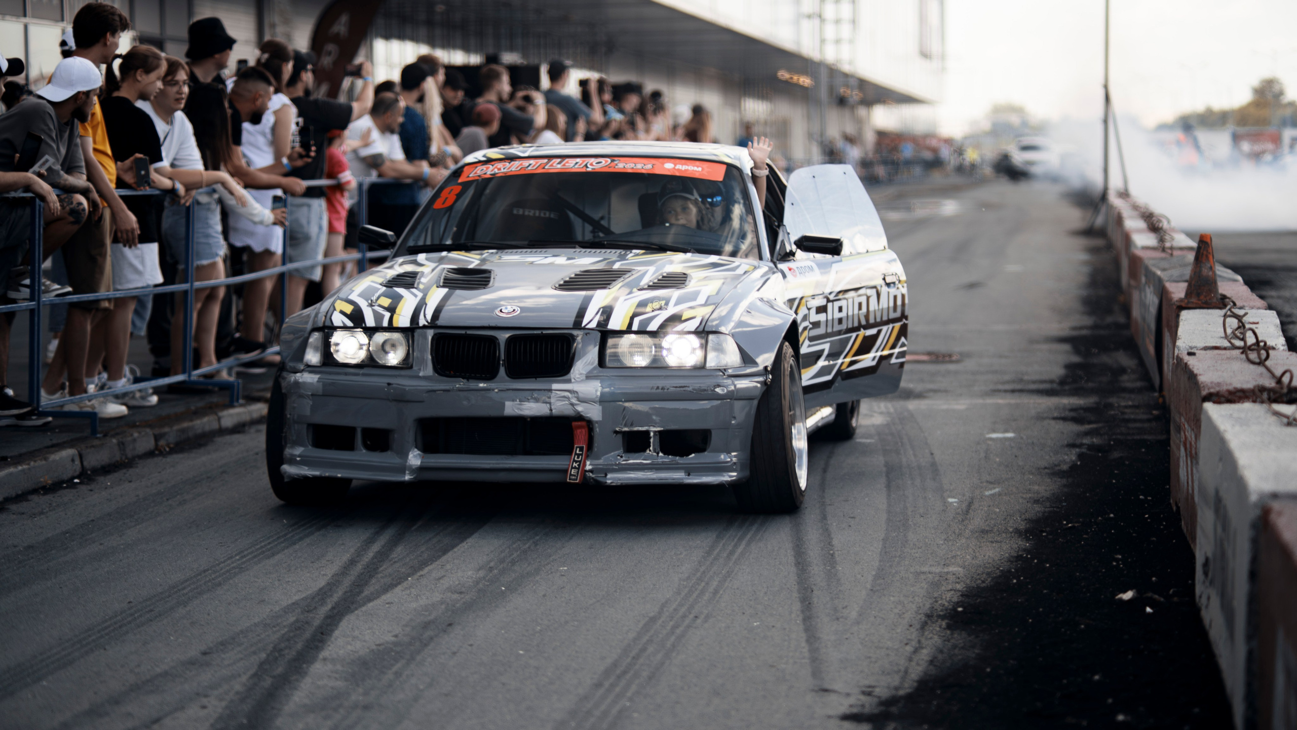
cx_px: 648
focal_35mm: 89
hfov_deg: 23.9
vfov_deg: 13.6
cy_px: 365
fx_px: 3062
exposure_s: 1/250
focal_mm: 85
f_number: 1.8
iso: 100
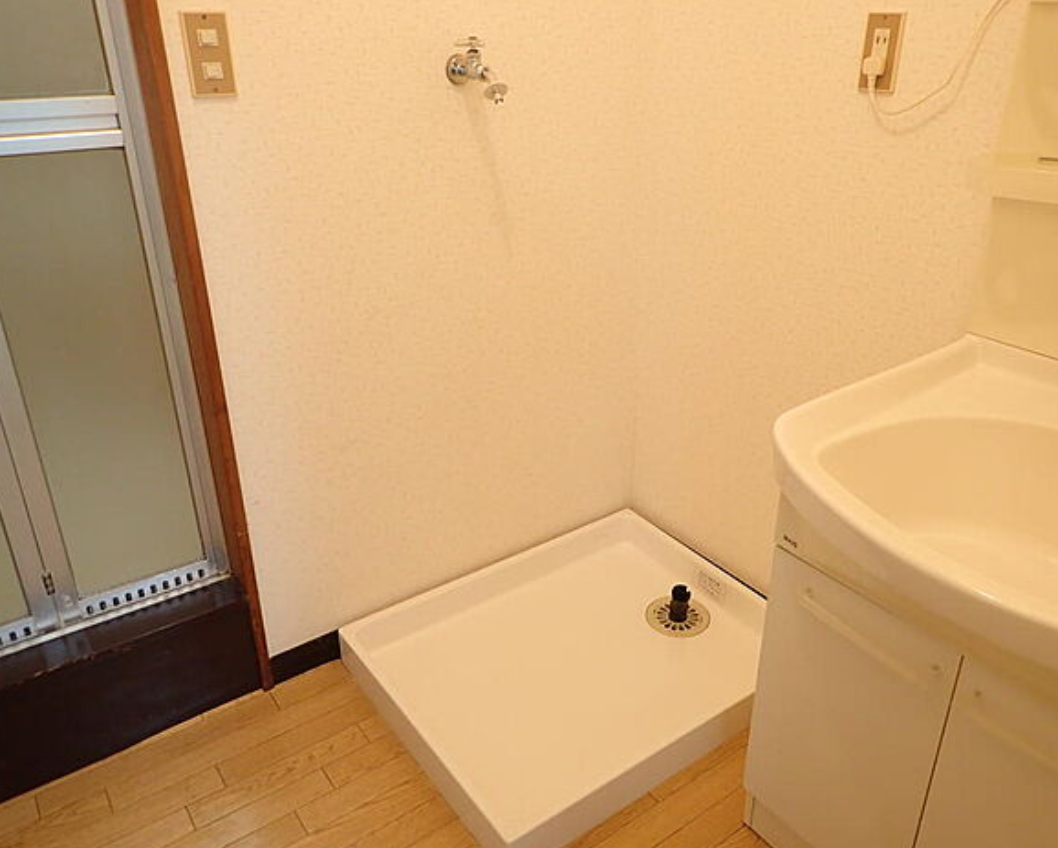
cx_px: 562
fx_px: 846
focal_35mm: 27
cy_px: 419
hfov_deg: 64.0
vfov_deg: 53.2
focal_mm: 4.5
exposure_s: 1/30
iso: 320
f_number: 2
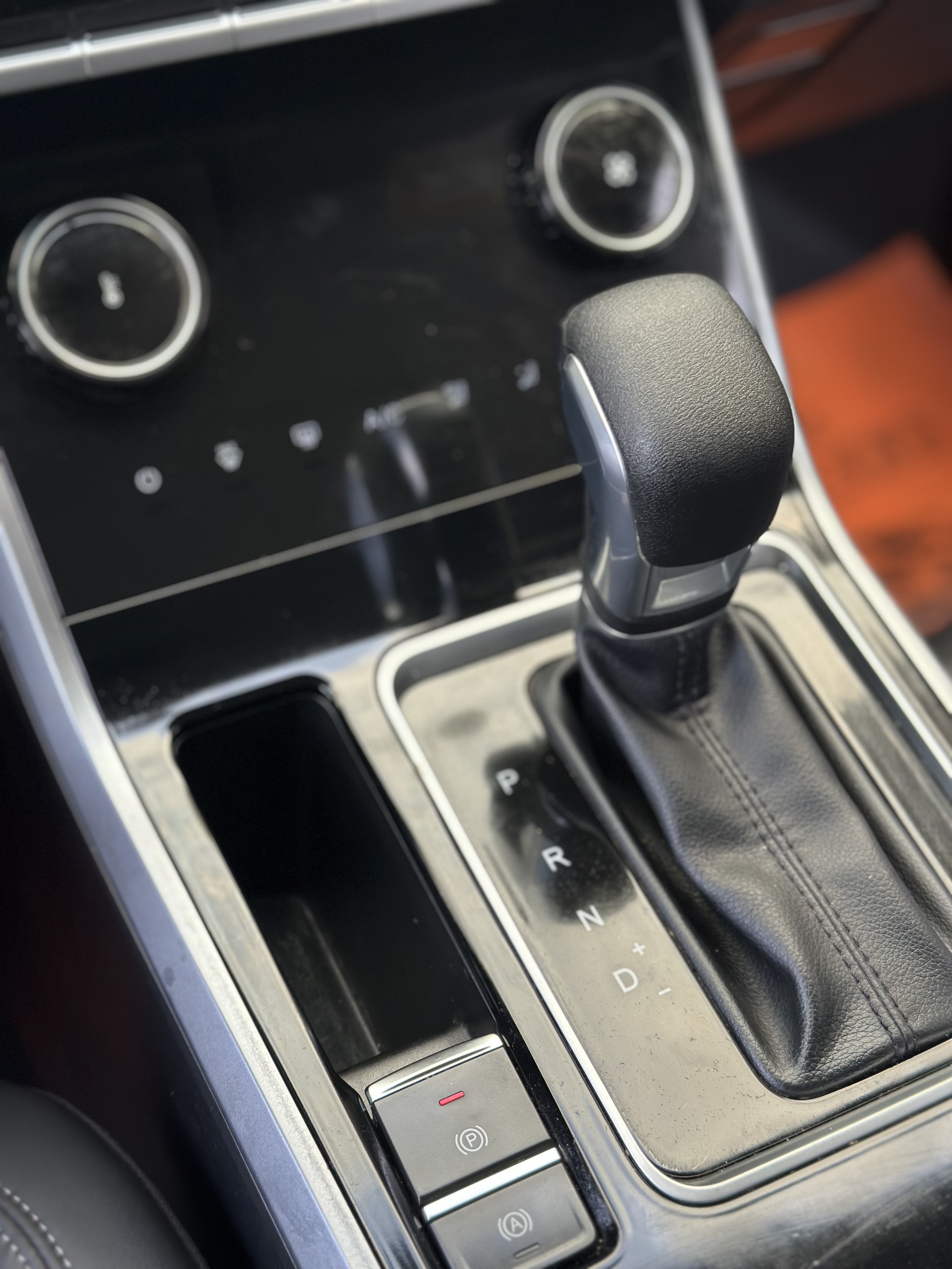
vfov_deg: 39.7
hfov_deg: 30.3
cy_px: 634
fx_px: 1760
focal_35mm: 48
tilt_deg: -51.5
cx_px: 476
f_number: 1.78
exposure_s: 1/125
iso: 64
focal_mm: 6.86
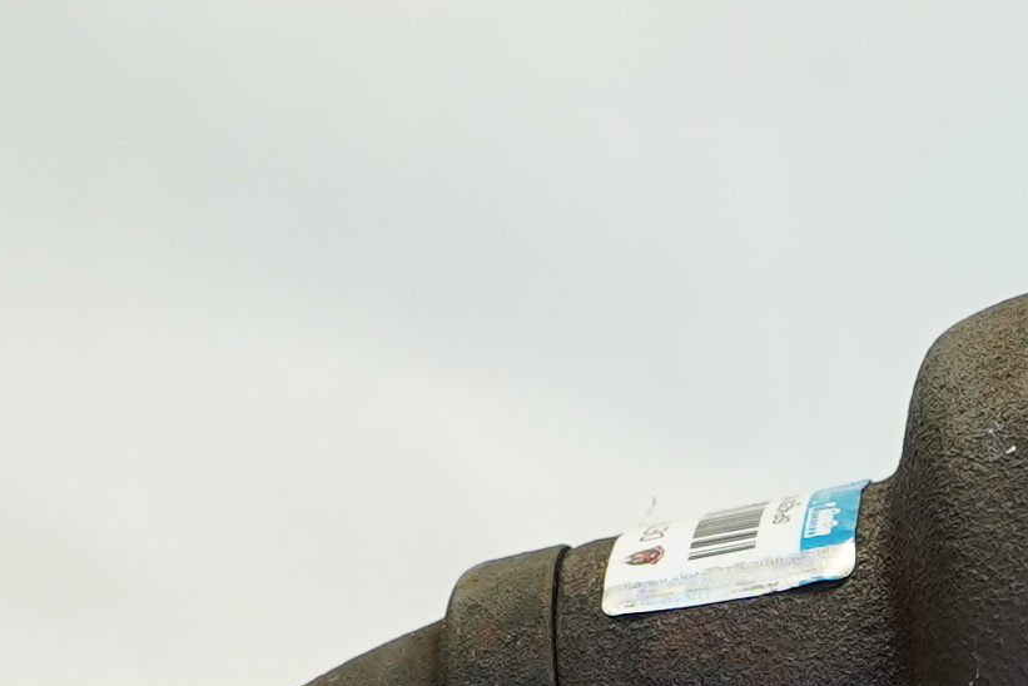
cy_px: 1079
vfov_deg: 11.4
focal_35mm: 115
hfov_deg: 17.4
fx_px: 3285
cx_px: 1009
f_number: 4
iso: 200
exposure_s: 1/60
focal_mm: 16
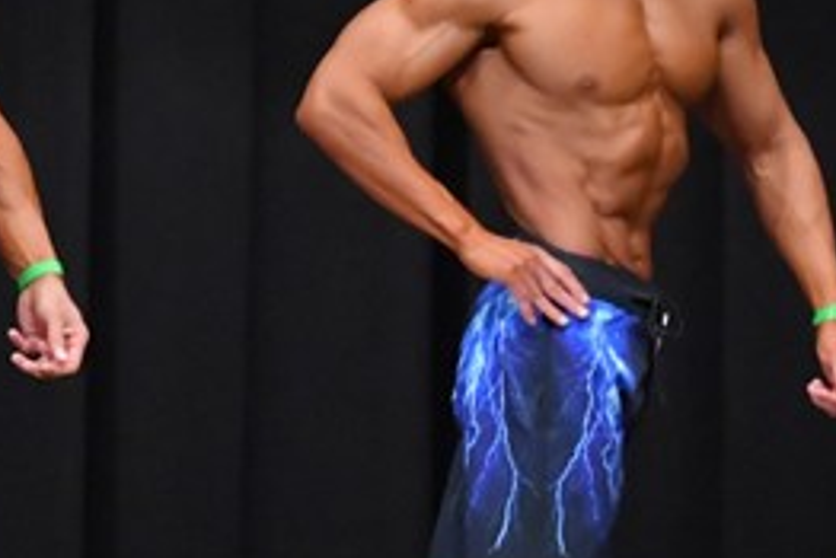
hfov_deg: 3.2
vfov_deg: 2.1
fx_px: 14893
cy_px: 348
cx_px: -292
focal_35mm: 641
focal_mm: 145
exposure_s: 1/400
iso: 8000
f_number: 5.6
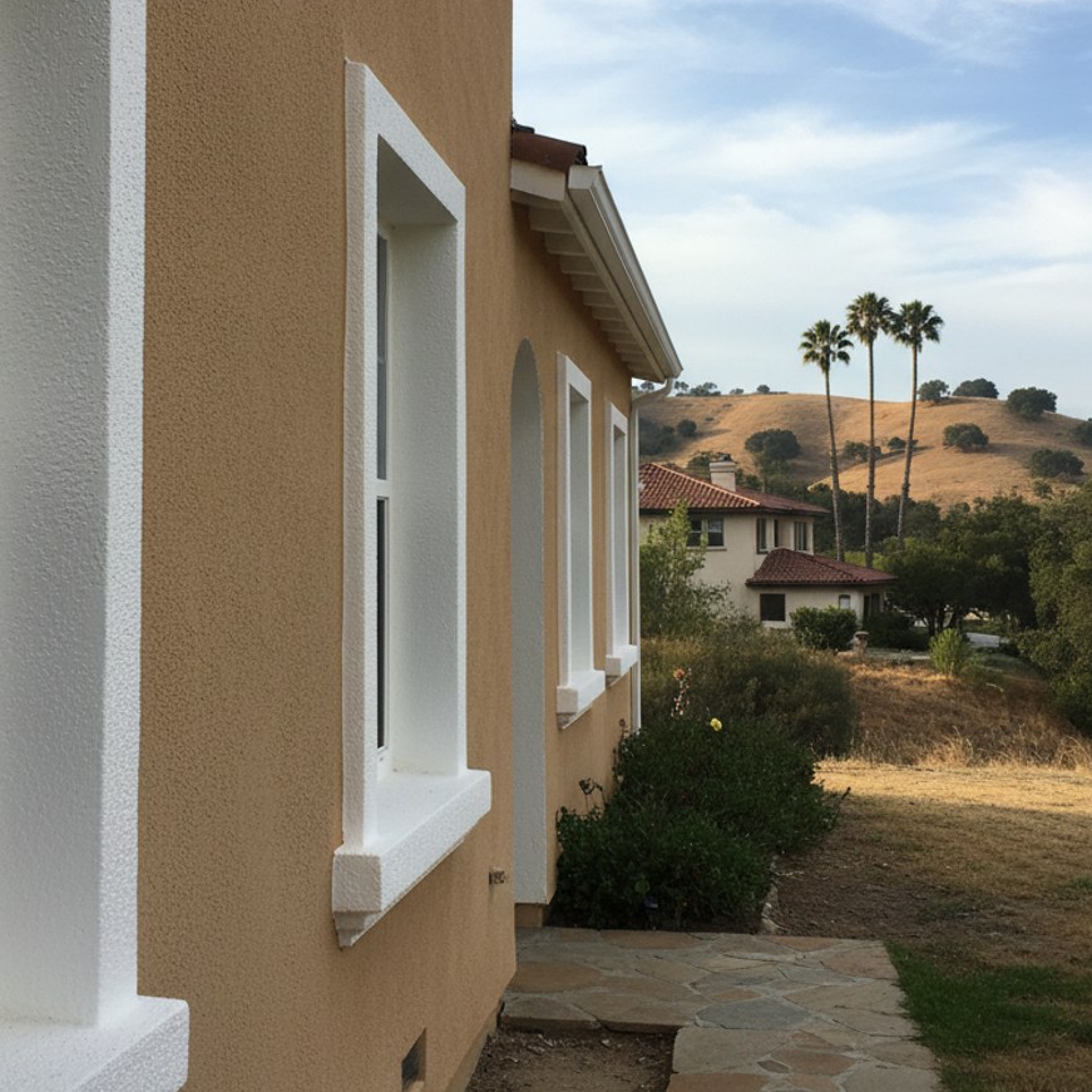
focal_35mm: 28
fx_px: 999
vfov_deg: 56.9
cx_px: 534
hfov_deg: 57.3
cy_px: 443
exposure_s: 1/472
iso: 652
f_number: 1.8
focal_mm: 6.4
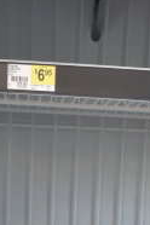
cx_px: 110
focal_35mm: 133
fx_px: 831
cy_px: 454
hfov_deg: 10.3
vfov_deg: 13.2
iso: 560
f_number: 3.5
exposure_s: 1/30
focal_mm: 18
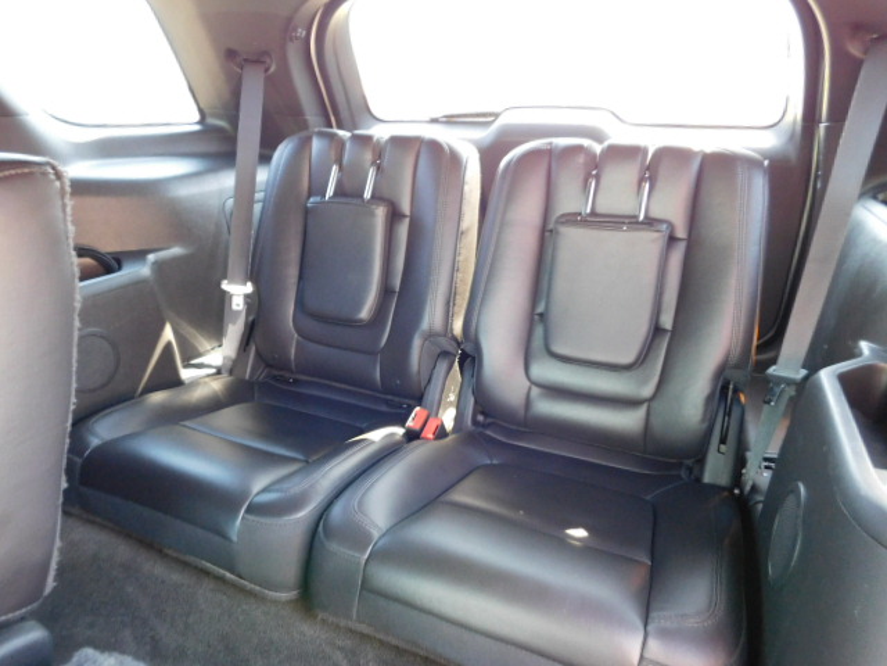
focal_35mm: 23
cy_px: 333
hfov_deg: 73.9
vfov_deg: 58.9
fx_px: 589
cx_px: 444
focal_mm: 4
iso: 400
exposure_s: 1/20
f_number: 3
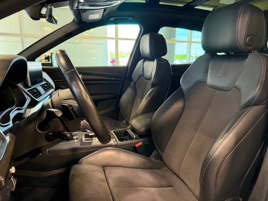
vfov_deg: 56.8
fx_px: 186
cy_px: 100
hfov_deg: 71.6
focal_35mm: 24
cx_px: 134
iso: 320
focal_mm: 6.76
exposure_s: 1/60
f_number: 1.78
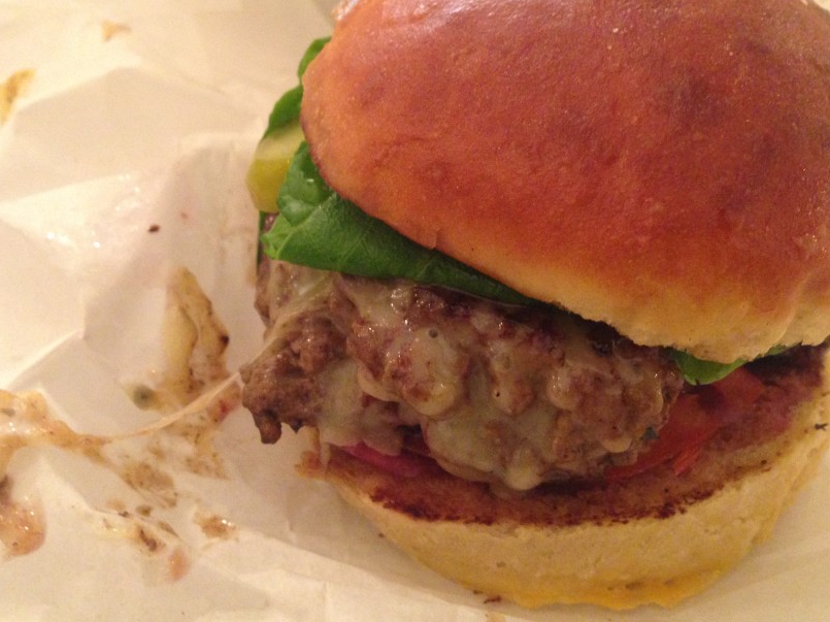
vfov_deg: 34.2
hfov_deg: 44.8
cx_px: 430
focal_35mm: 42
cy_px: 258
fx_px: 1007
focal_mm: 4.12
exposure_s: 1/17
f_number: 2.4
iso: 400
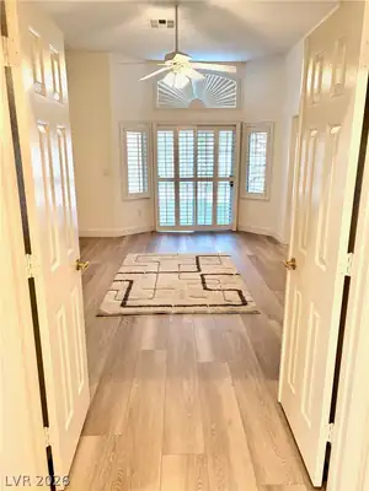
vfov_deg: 67.3
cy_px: 246
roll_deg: +0.3
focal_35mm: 26
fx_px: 370
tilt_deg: -13.2
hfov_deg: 53.1
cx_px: 184
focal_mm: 5.96
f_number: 1.6
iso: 160
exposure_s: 1/60
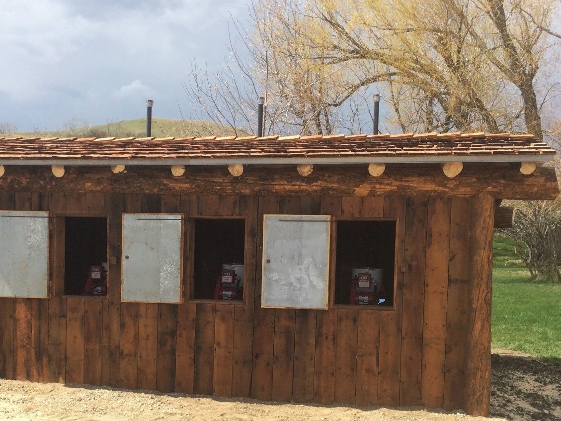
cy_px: 261
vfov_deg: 38.4
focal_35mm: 37
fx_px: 599
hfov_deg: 50.1
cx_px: 257
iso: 32
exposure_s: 1/1866
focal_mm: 4.15
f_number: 2.2
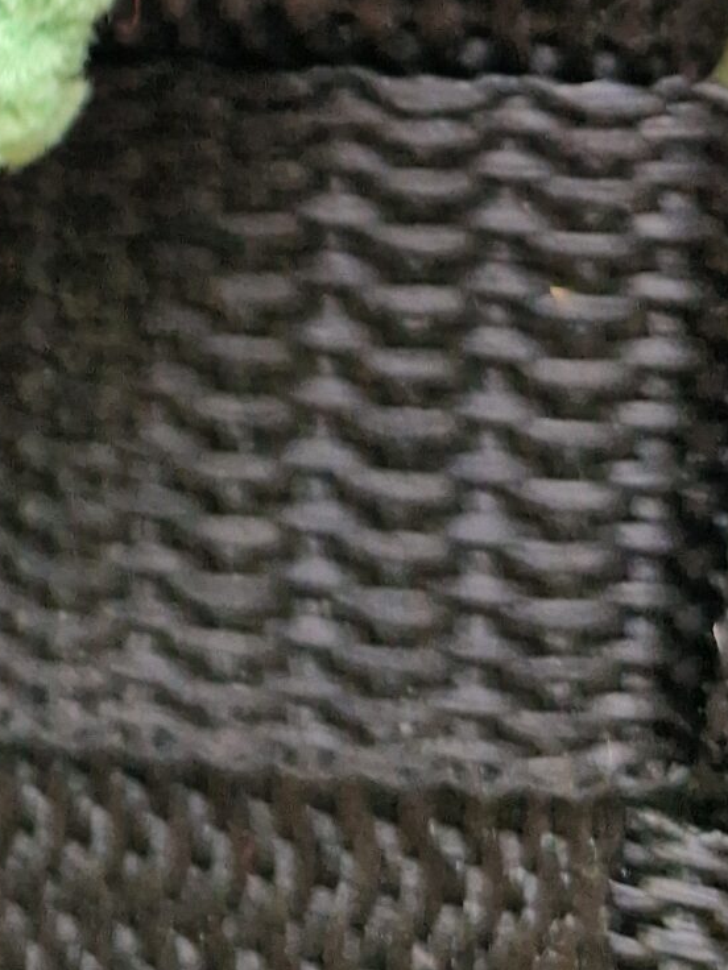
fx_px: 2243
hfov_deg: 16.9
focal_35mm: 80
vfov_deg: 22.3
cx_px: -336
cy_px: -228
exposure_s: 1/180
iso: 64
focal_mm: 5.4
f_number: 1.8
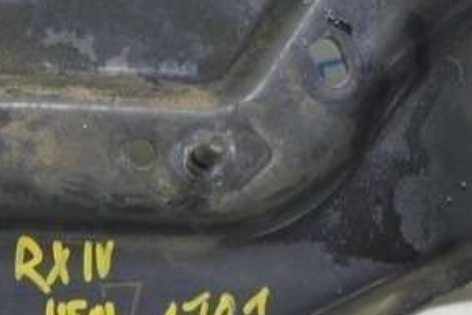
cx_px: 41
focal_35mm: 135
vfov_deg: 10.2
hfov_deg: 15.0
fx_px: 1767
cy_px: 69
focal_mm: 25
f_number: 5.6
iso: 400
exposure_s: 1/20
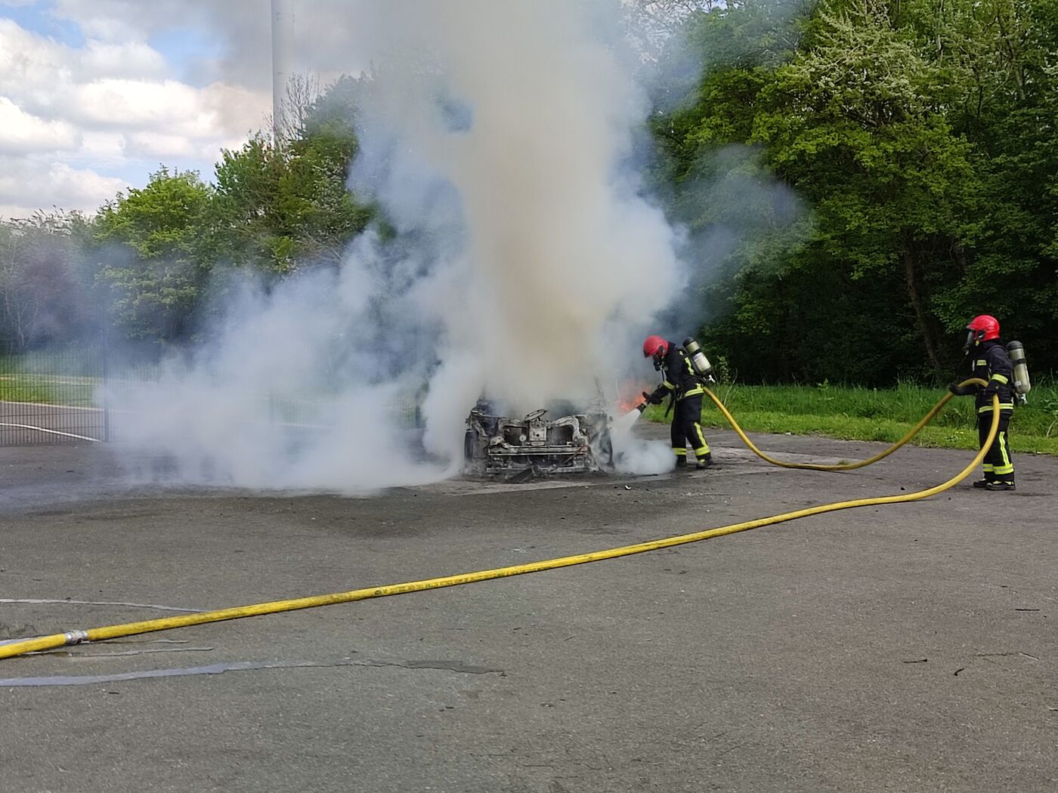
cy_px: 396
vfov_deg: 56.8
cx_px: 529
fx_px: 734
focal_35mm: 24
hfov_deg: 71.6
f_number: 1.89
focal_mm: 5.89
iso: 50
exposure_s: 1/477
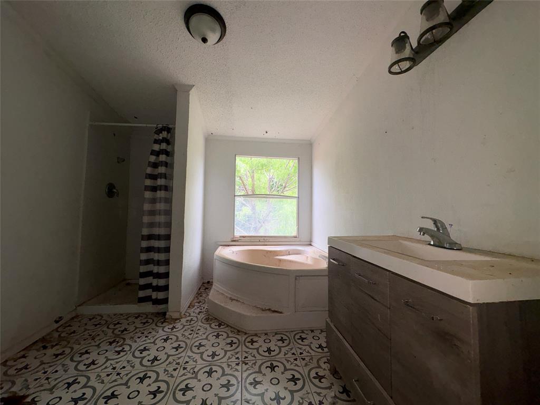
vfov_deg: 85.7
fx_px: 218
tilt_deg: +2.2
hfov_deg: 102.1
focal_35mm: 14
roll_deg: -1.1
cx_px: 270
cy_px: 202
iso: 32
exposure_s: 1/144
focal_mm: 2.22
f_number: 2.2
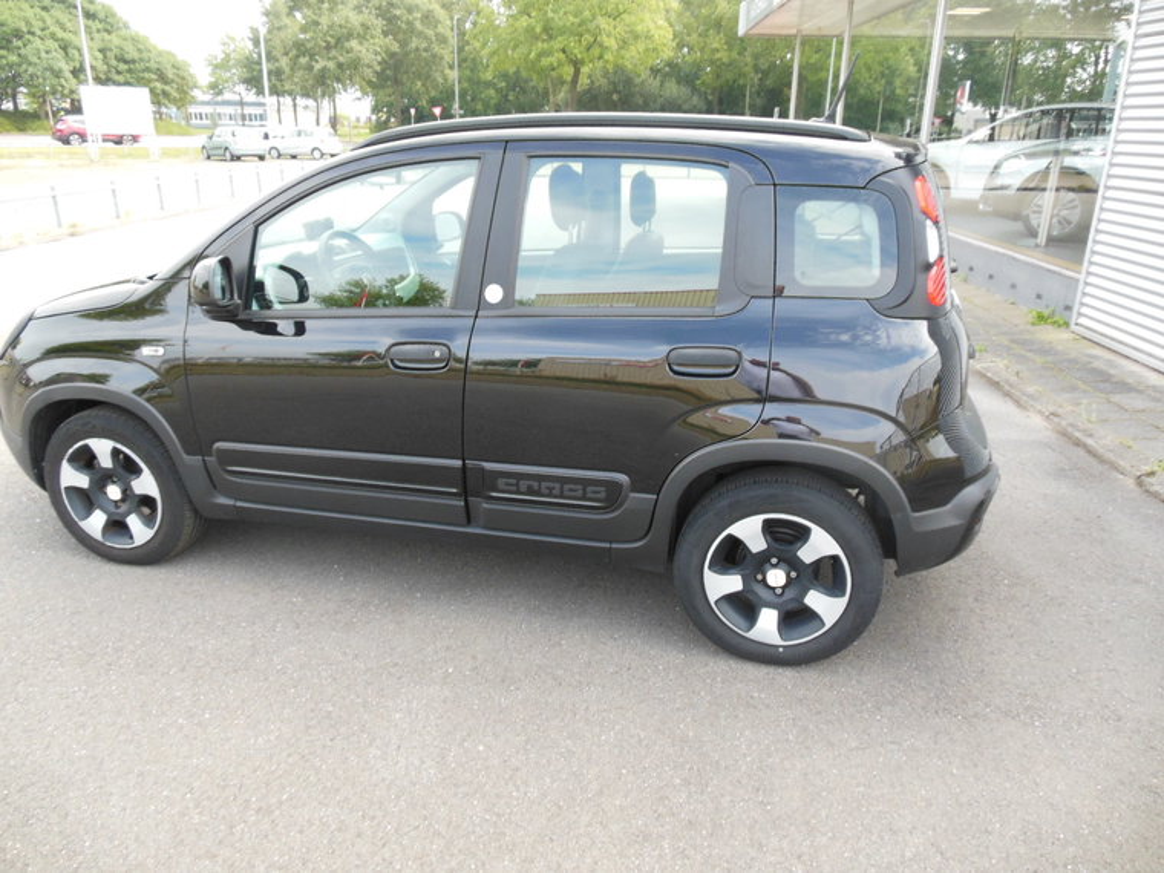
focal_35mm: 25
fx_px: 841
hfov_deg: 69.4
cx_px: 582
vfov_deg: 54.9
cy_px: 436
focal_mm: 4.5
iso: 250
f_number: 3.2
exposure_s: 1/250
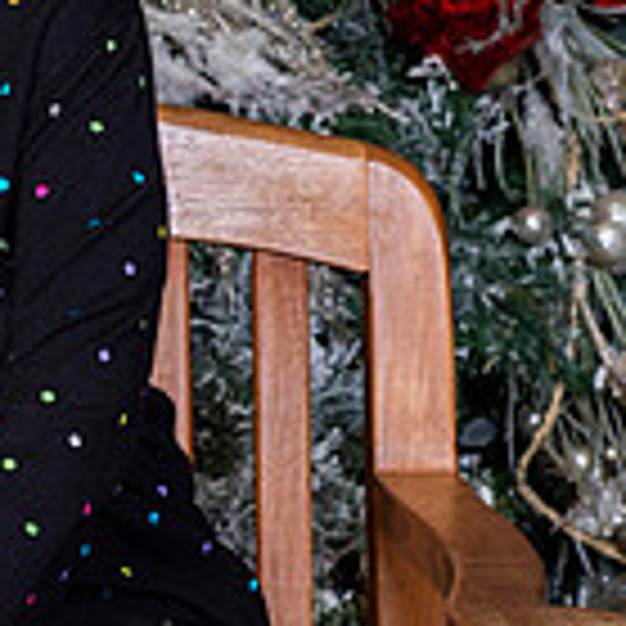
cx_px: -631
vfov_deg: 5.8
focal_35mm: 302
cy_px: 99
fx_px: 6179
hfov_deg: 5.7
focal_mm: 85
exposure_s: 1/125
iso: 400
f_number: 8
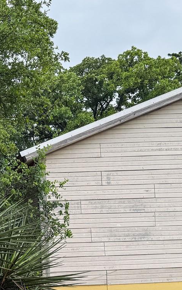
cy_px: 220
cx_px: -57
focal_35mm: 69
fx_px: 547
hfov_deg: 17.6
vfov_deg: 29.3
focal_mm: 6.76
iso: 80
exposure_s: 1/952
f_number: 1.78
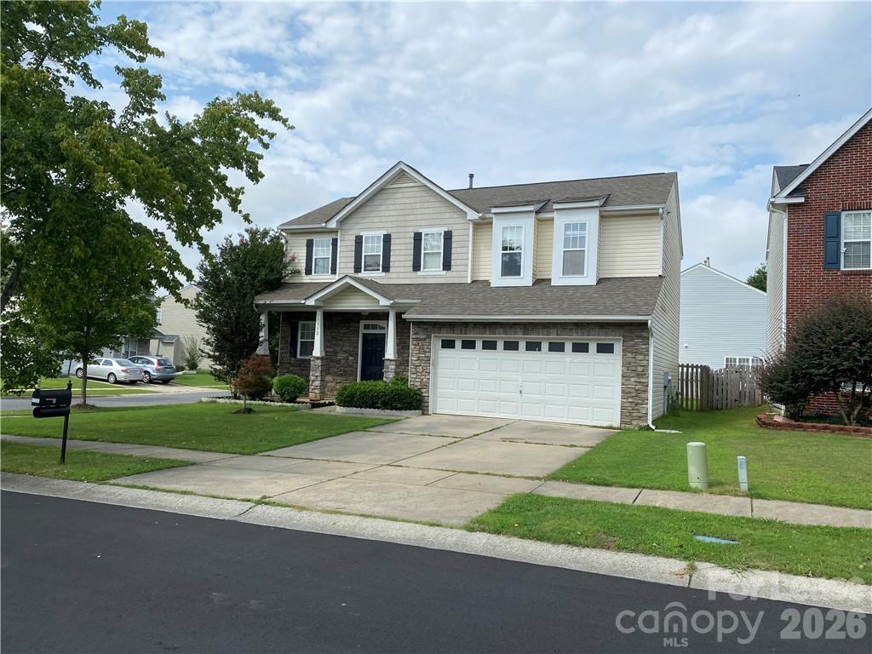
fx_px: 655
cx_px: 436
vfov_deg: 53.1
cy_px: 327
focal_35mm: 26
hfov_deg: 67.3
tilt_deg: +2.5
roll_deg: -2.5
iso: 32
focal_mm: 4.25
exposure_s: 1/3731
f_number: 1.8
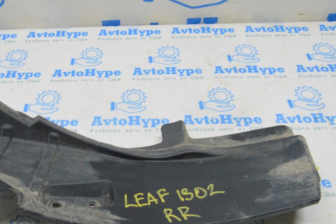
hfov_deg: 48.2
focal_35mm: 40
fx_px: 370
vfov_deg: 33.3
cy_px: 146
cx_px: 119
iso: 6400
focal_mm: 19
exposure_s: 1/20
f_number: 20
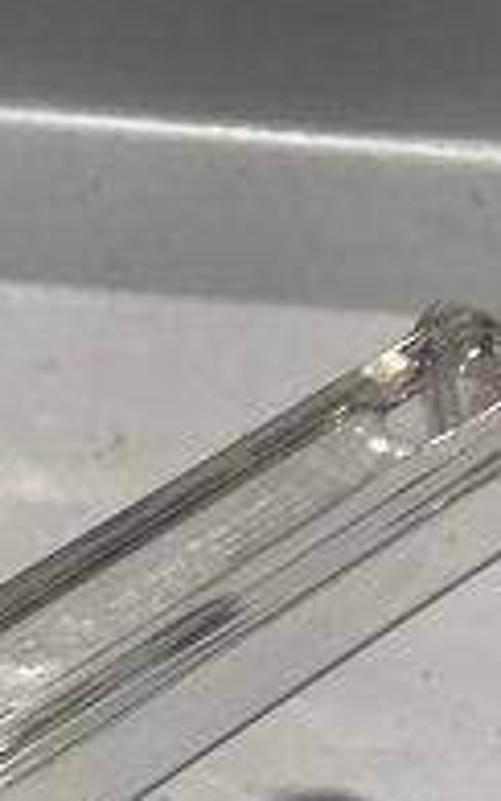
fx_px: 2510
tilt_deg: -47.4
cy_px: 1312
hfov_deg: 10.5
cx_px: -472
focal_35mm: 115
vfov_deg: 16.1
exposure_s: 1/122
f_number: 1.8
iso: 80
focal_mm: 4.25
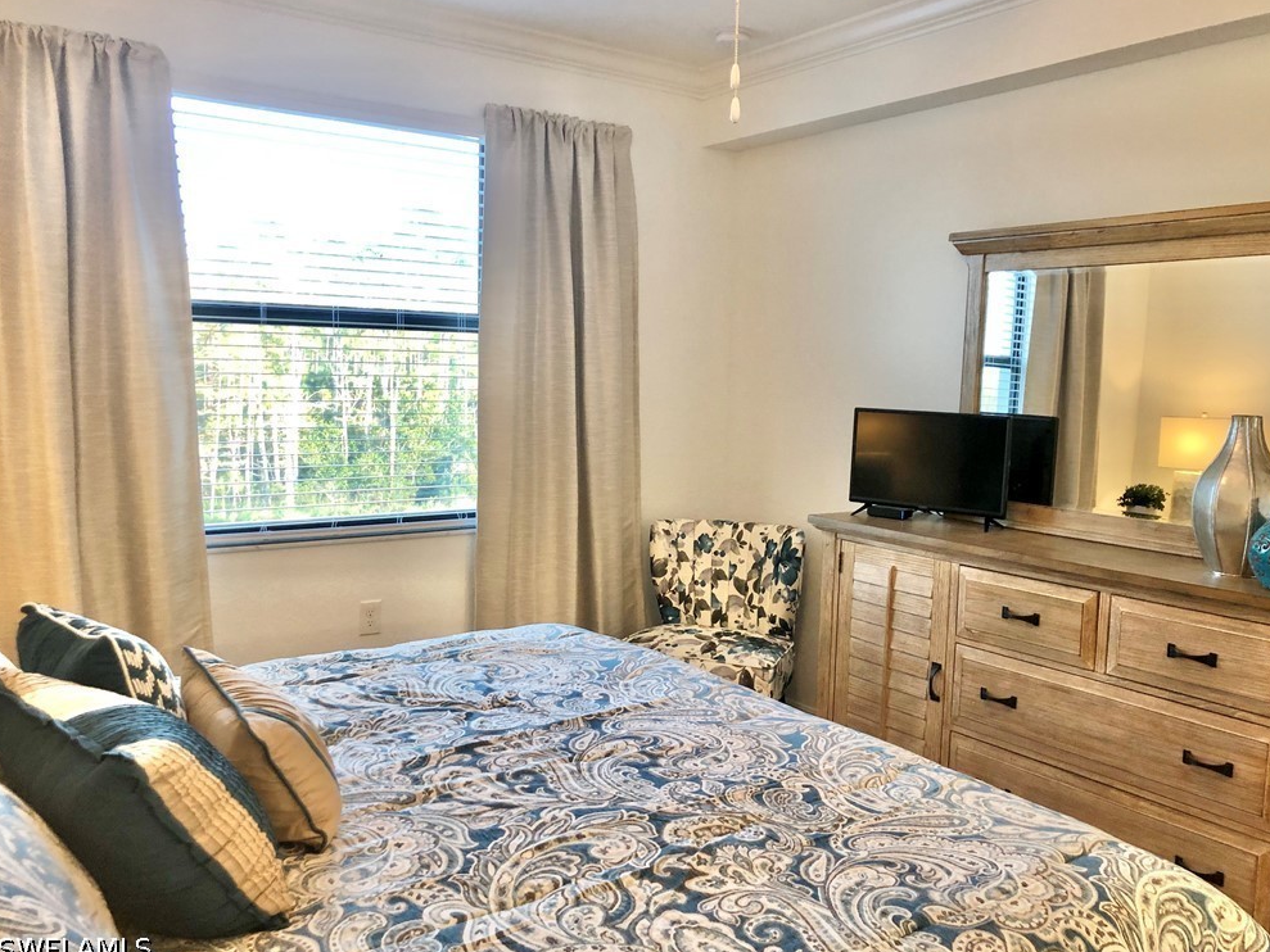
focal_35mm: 29
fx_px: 1064
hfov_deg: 61.6
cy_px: 477
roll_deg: -0.4
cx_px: 648
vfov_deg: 48.2
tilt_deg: -5.1
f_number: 1.8
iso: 32
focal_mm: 3.99
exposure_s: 1/30
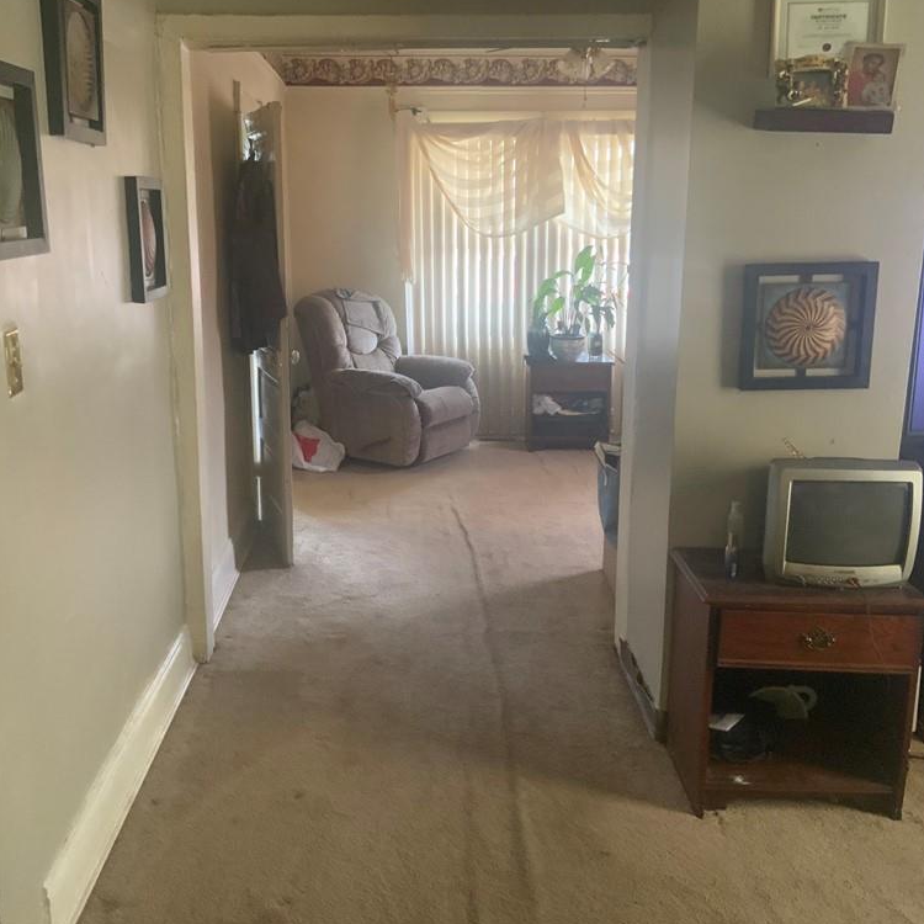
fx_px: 1057
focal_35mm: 35
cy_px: 456
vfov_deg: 47.2
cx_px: 410
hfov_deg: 47.1
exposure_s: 1/60
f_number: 1.8
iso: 200
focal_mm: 3
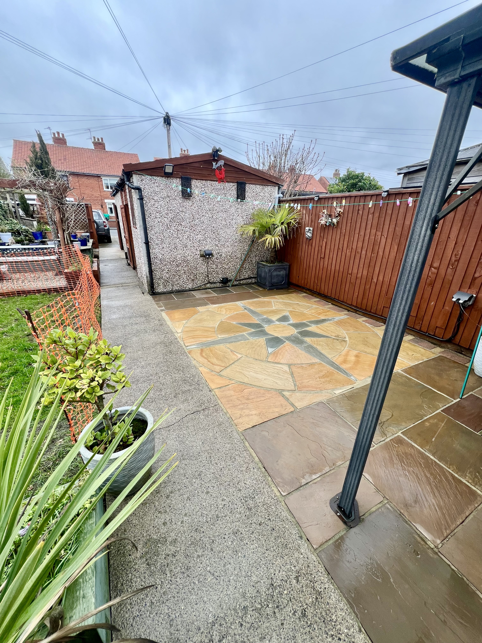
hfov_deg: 89.9
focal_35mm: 13
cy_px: 322
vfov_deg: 106.2
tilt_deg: -20.4
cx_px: 241
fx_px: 241
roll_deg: -0.4
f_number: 1.8
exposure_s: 1/111
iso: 32
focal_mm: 1.57
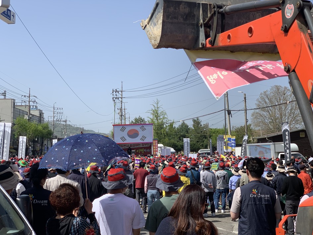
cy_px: 118
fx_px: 479
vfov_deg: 27.5
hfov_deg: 36.2
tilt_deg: +5.5
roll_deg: +0.6
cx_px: 159
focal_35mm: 53
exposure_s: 1/1142
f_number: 2.4
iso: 16
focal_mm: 6
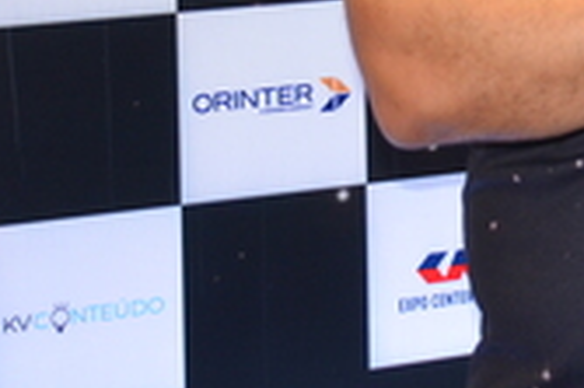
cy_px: -269
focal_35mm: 163
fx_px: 2642
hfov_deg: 12.2
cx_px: 804
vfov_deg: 8.2
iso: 640
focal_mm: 26
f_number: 3.8
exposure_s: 1/60
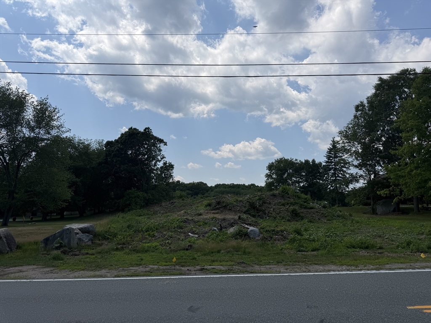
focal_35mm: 24
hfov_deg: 71.6
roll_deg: -0.2
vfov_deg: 56.8
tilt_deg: +8.1
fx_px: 299
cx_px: 216
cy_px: 162
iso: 80
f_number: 1.78
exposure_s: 1/10309
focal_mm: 6.76
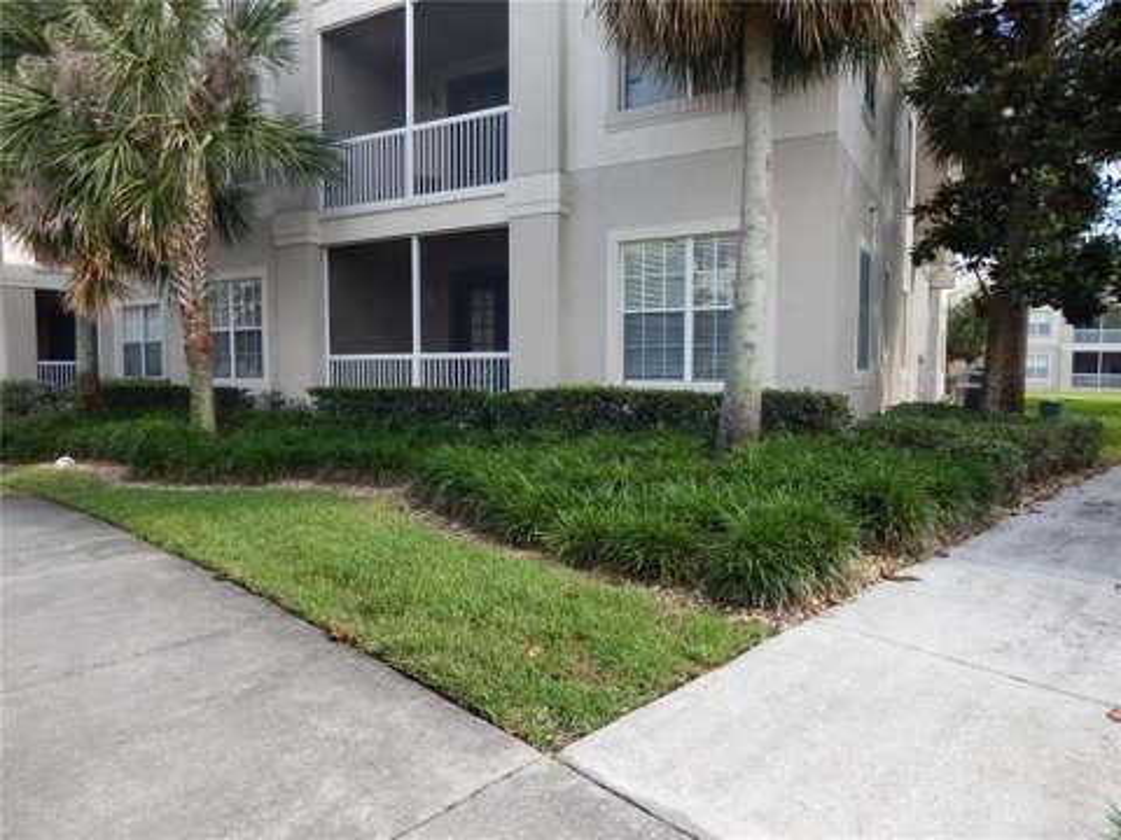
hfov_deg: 76.4
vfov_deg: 61.1
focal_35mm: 22
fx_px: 712
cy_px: 420
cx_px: 560
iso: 125
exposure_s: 1/400
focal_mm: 4
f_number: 3
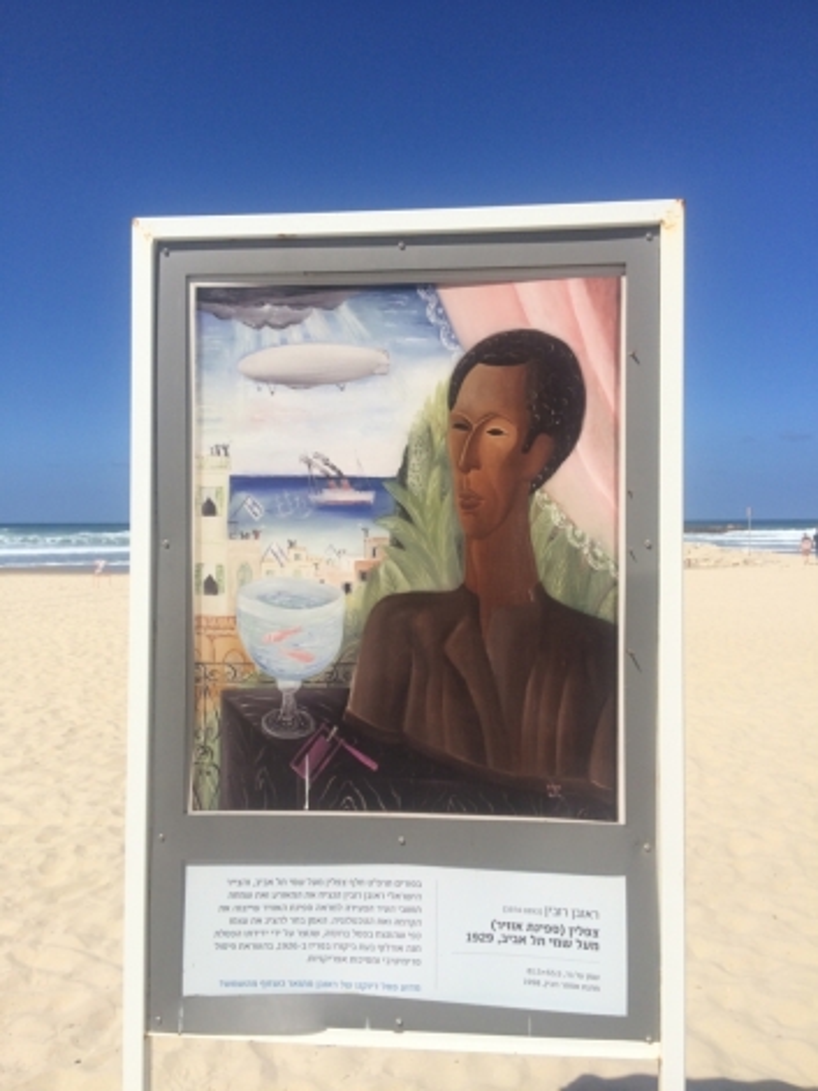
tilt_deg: -3.2
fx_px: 914
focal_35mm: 29
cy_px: 546
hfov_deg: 48.2
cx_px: 409
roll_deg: +1.6
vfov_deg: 61.7
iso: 32
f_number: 2.2
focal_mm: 4.15
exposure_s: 1/3731
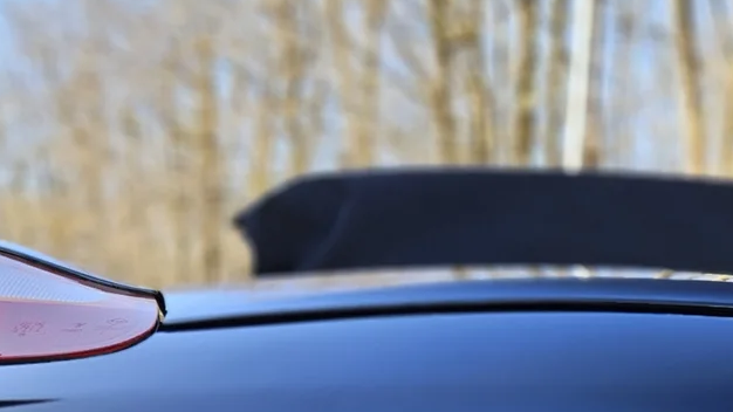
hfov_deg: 31.8
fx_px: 1244
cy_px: 636
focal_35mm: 64
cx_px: 609
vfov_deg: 16.9
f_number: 1.8
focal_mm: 5.4
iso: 25
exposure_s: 1/243
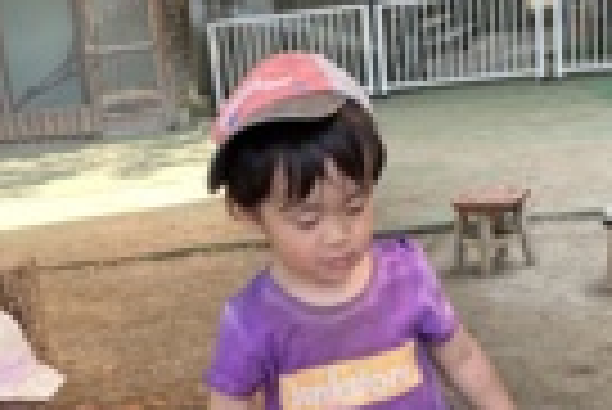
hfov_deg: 27.0
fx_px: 1276
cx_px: 279
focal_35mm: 75
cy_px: 455
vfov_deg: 17.6
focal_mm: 3.99
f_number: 1.8
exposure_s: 1/121
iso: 40
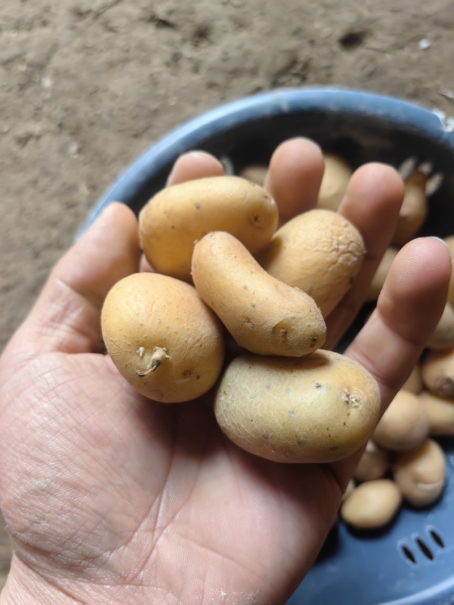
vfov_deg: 65.3
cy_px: 302
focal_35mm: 27
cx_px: 227
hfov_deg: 51.3
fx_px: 472
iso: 500
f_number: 2
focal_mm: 5.75
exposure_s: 1/300
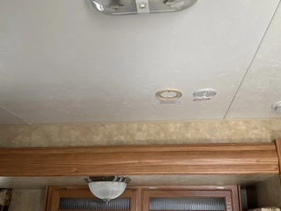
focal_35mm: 36
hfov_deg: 51.3
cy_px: 100
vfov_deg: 39.7
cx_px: 148
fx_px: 292
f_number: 1.8
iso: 50
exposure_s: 1/122
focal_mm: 3
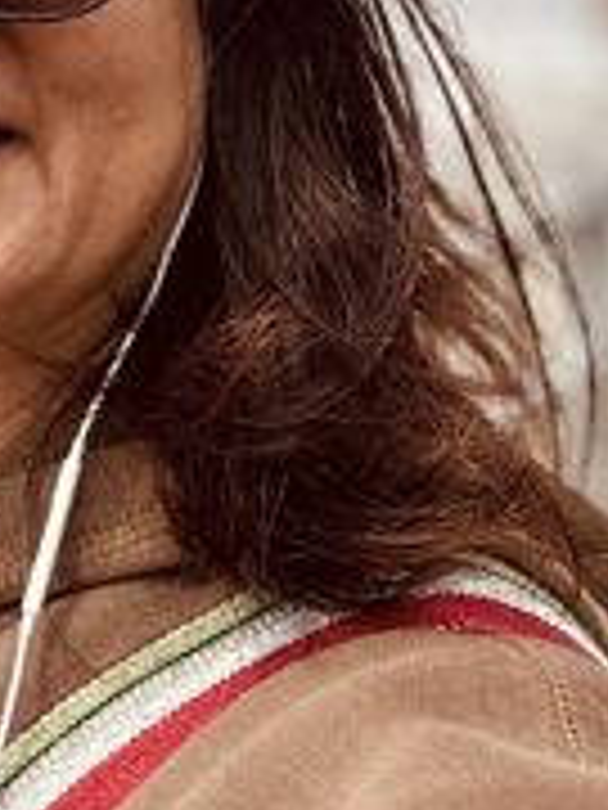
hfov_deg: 14.4
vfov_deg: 19.1
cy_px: -128
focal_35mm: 98
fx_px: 2295
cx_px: -198
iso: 25
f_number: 1.9
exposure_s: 1/702
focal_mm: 2.69
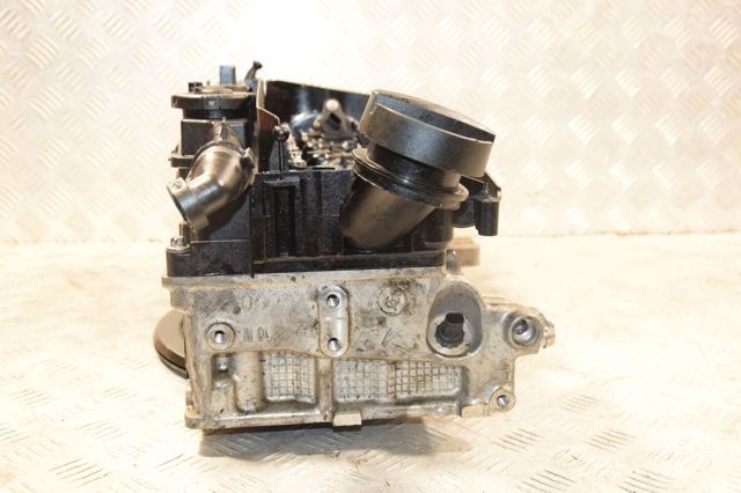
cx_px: 370
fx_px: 926
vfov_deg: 29.8
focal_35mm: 45
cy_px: 246
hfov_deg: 43.6
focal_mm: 30
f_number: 5.6
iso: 1600
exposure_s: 1/100
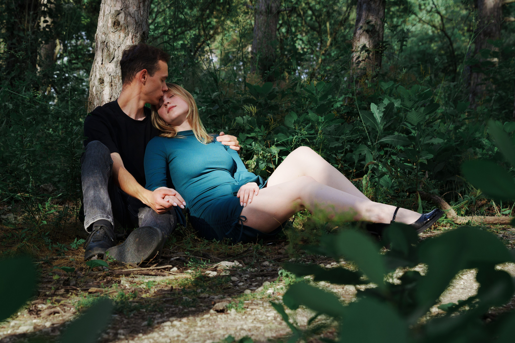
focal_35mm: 70
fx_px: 999
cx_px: 210
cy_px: 203
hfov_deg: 28.9
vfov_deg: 19.5
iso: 640
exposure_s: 1/250
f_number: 5.6
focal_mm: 59
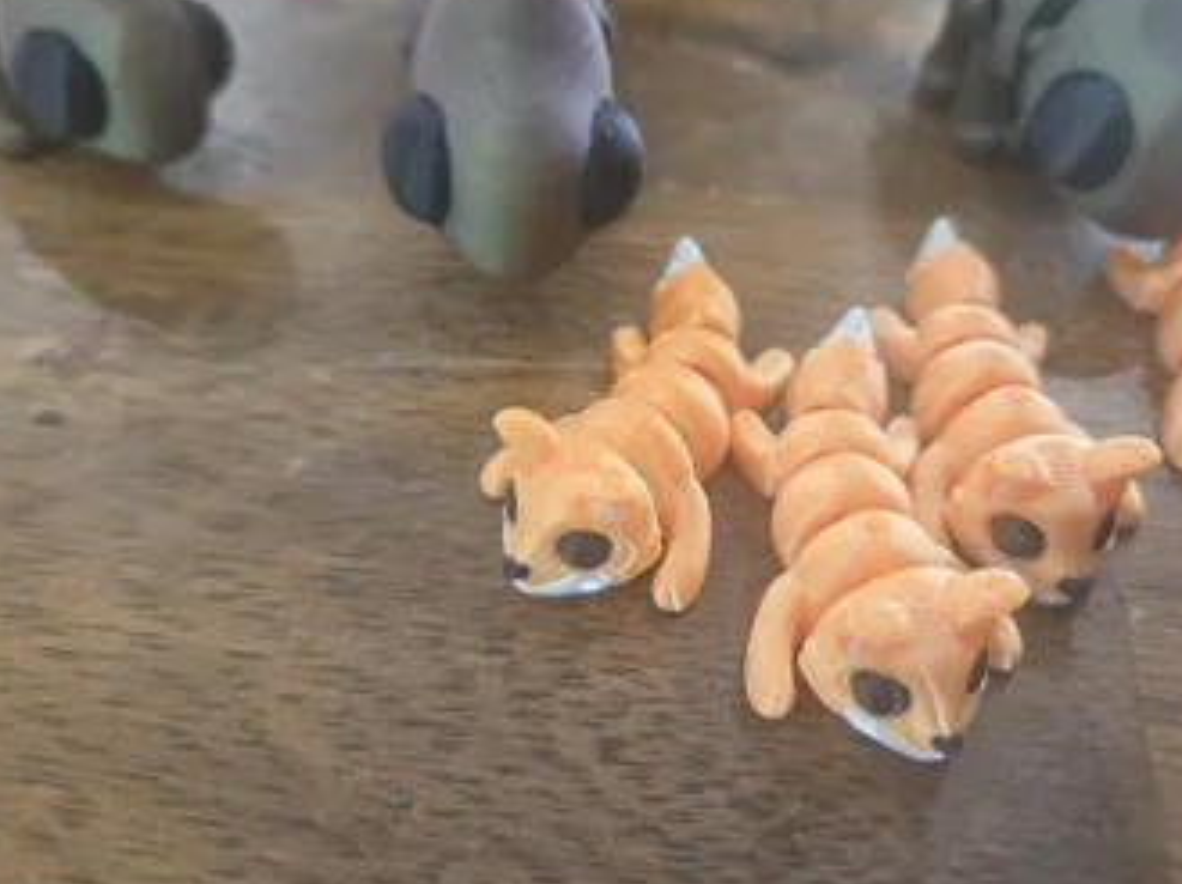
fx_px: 955
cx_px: 618
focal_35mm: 28
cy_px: 370
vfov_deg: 49.5
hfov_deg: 63.5
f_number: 1.8
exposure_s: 1/120
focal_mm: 5.4
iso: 640
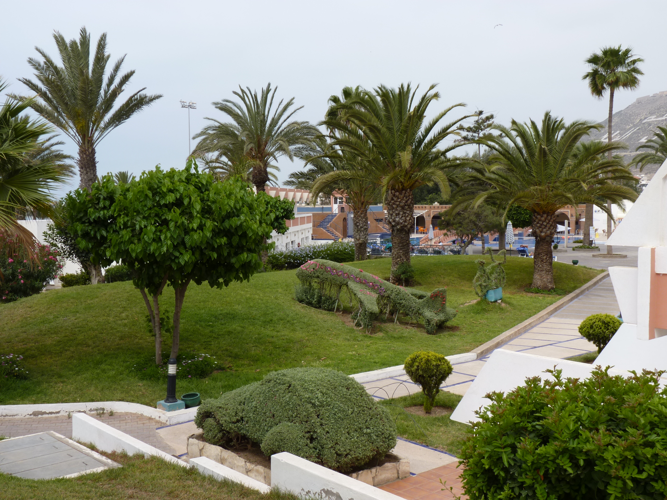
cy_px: 250
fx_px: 790
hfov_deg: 45.8
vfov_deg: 35.1
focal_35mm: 41
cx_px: 334
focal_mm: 7.3
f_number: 5.6
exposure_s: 1/320
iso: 80
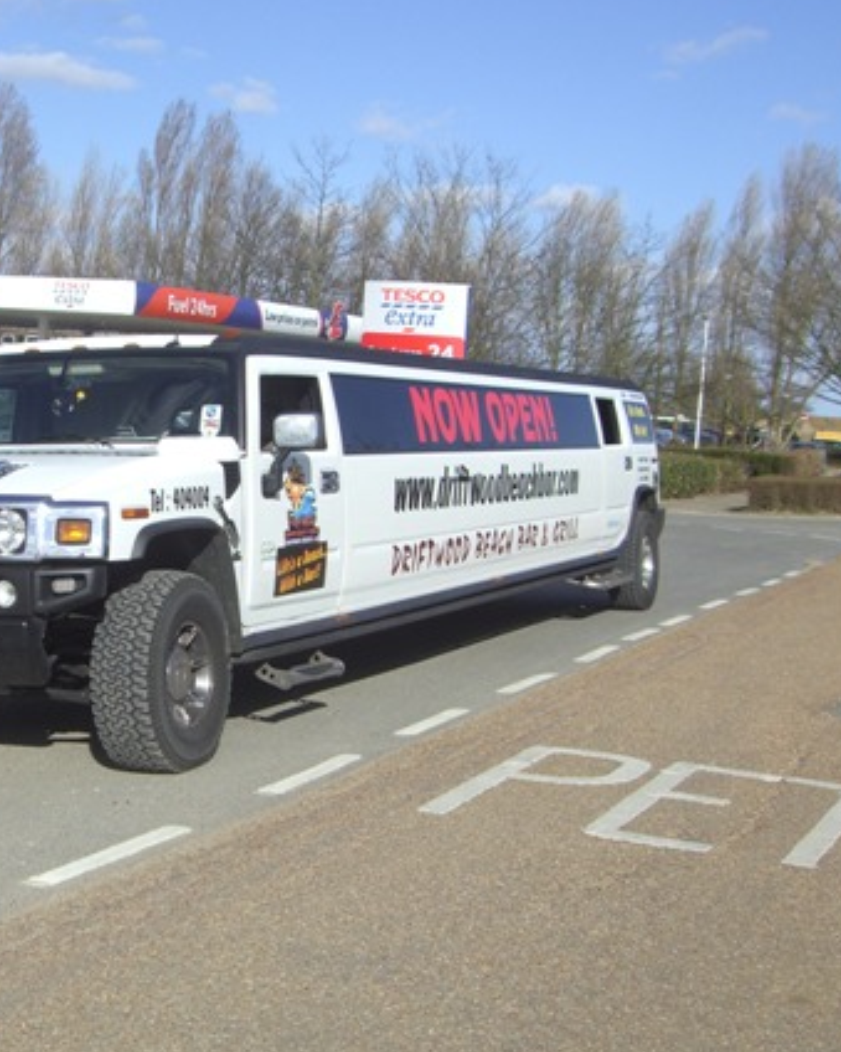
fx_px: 1743
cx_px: 241
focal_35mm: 56
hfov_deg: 26.9
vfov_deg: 33.6
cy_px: 556
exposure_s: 1/800
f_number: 4.3
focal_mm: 6.2
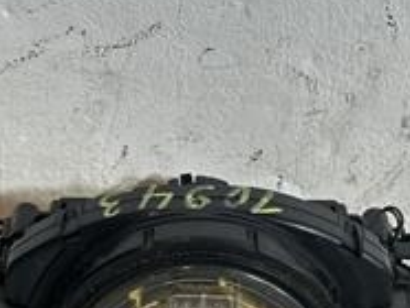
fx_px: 1957
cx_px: 207
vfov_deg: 8.9
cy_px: 356
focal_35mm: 165
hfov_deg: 12.0
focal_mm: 6.86
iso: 100
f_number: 1.78
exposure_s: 1/100
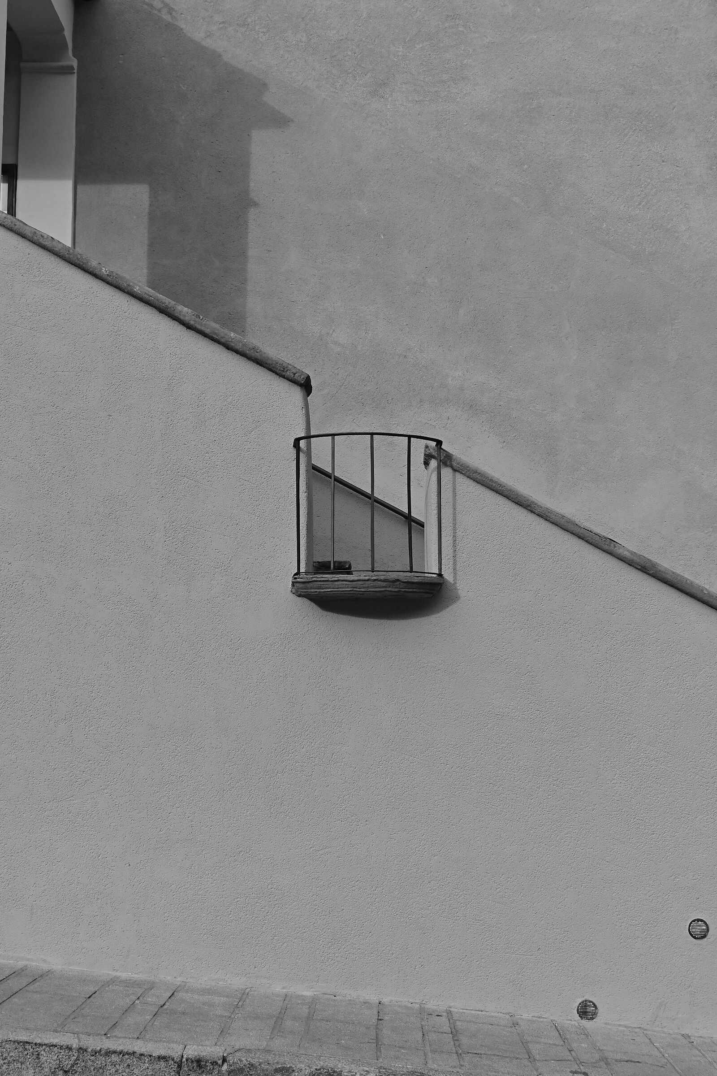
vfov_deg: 47.2
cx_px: 358
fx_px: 1232
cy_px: 538
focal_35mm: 41
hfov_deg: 32.4
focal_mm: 27.5
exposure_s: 1/250
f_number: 8
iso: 250
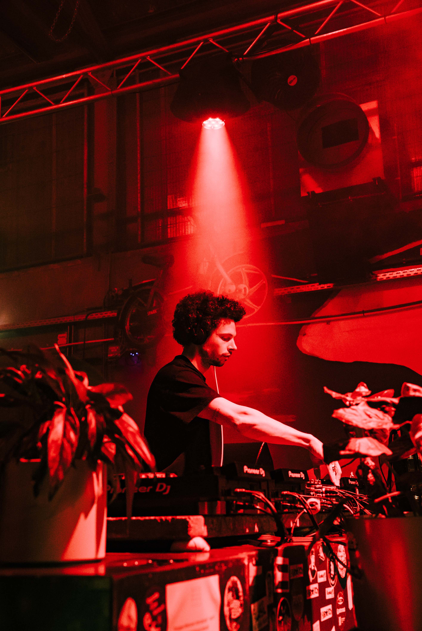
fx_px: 773
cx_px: 211
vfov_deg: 44.5
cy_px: 316
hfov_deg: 30.6
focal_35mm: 44
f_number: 4.5
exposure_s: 1/100
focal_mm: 44
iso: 6400
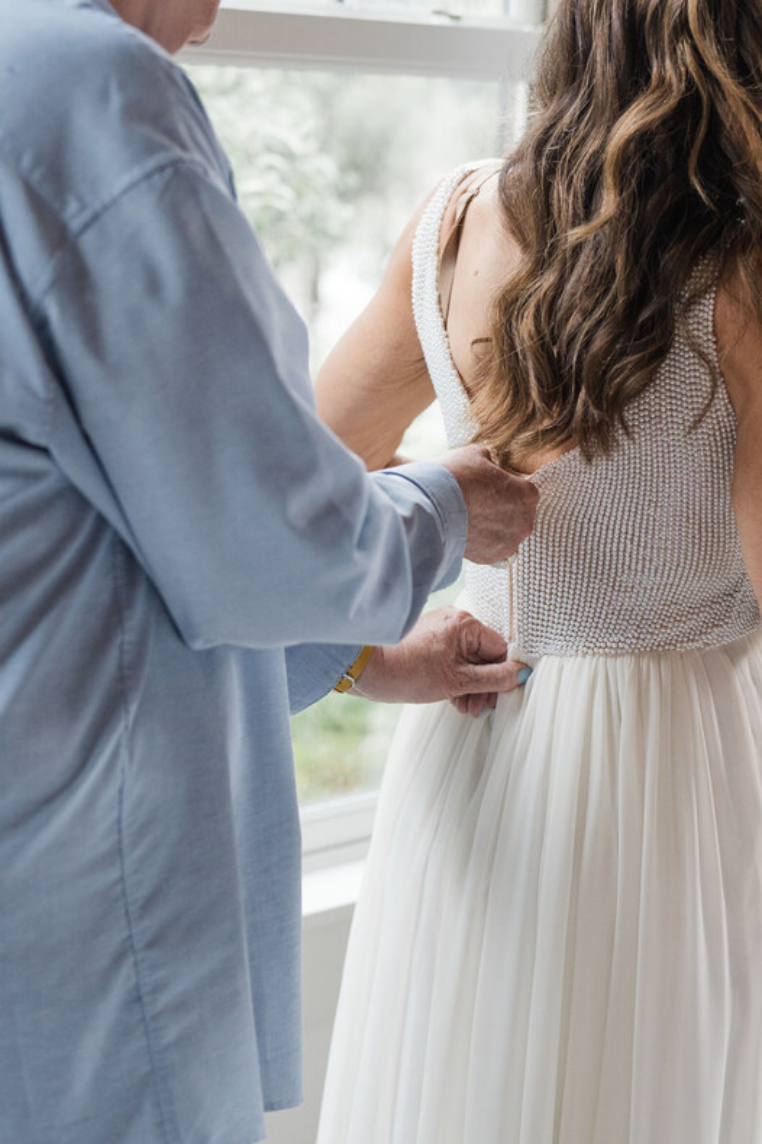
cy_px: 521
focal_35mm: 81
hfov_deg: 16.8
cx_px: 536
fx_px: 2574
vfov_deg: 25.1
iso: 1000
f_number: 2.5
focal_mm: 50
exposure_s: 1/160
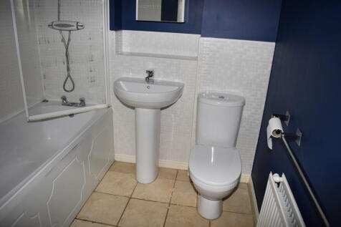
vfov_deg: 47.9
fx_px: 256
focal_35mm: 27
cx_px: 170
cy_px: 114
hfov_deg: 67.4
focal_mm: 18
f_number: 4
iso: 560
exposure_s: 1/60
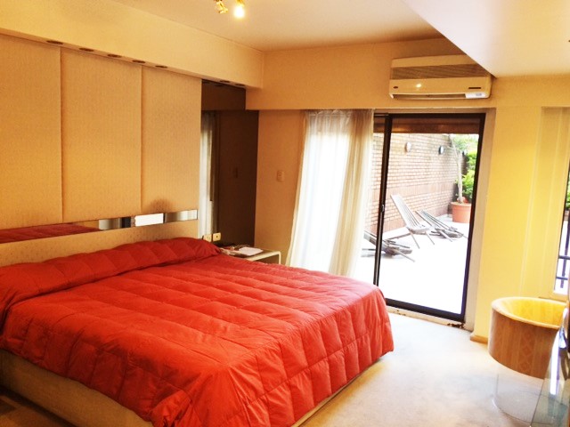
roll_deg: -1.8
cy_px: 214
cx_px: 285
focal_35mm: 29
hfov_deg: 61.7
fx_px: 478
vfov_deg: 48.2
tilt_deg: -10.1
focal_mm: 4.15
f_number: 2.2
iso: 50
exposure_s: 1/33
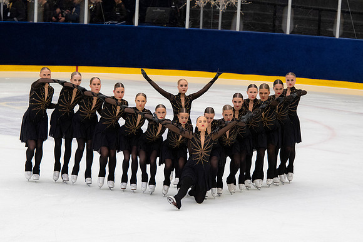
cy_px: 121
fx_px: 2345
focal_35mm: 232
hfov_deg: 8.9
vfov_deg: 5.9
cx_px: 182
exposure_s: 1/320
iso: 1800
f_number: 5.6
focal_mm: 155
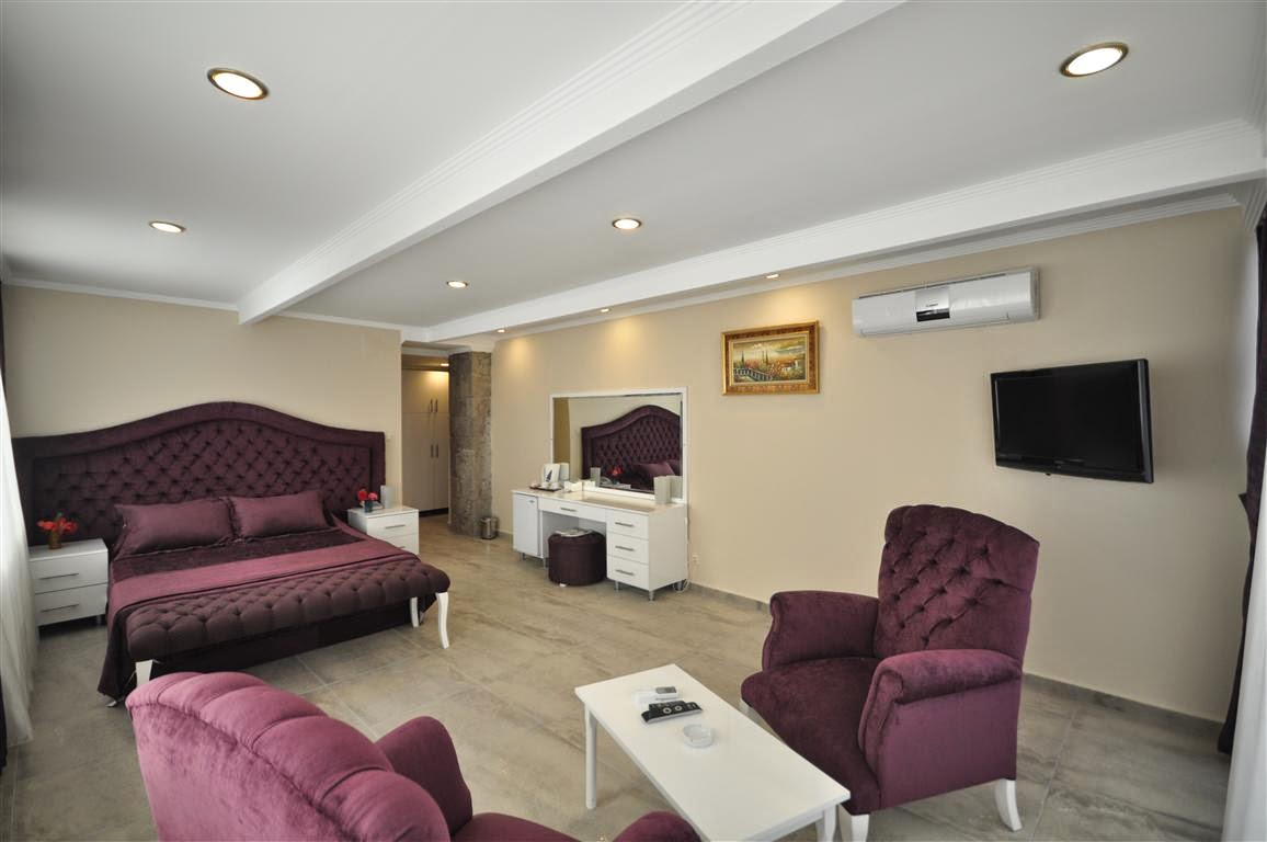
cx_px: 634
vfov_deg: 77.2
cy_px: 421
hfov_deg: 100.5
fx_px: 527
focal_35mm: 15
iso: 400
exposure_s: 1/80
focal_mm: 10
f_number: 4.5
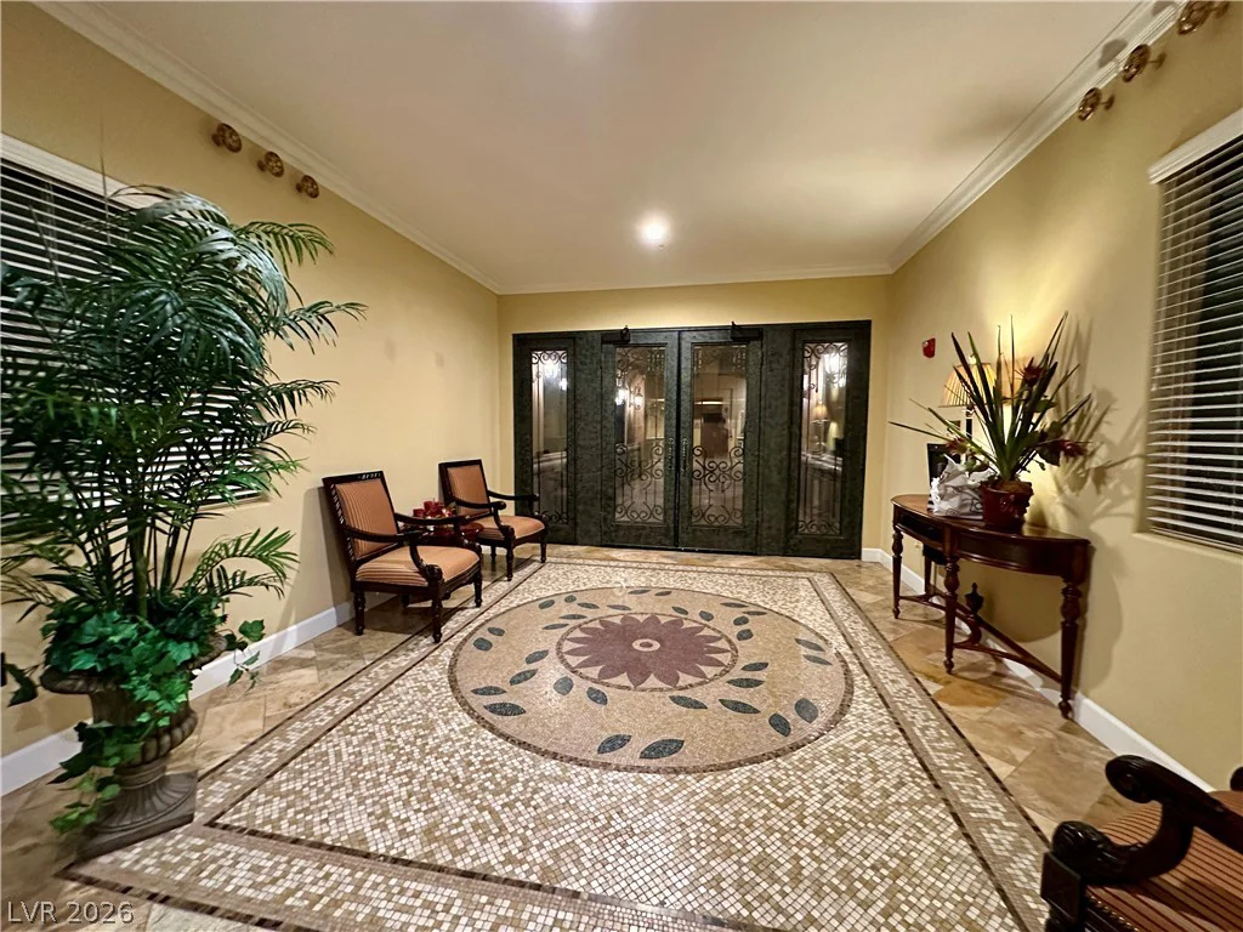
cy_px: 466
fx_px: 503
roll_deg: +0.4
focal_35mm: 14
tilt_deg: -4.2
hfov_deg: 102.1
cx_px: 622
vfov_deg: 85.7
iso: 1000
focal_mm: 2.22
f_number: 2.2
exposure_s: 1/60
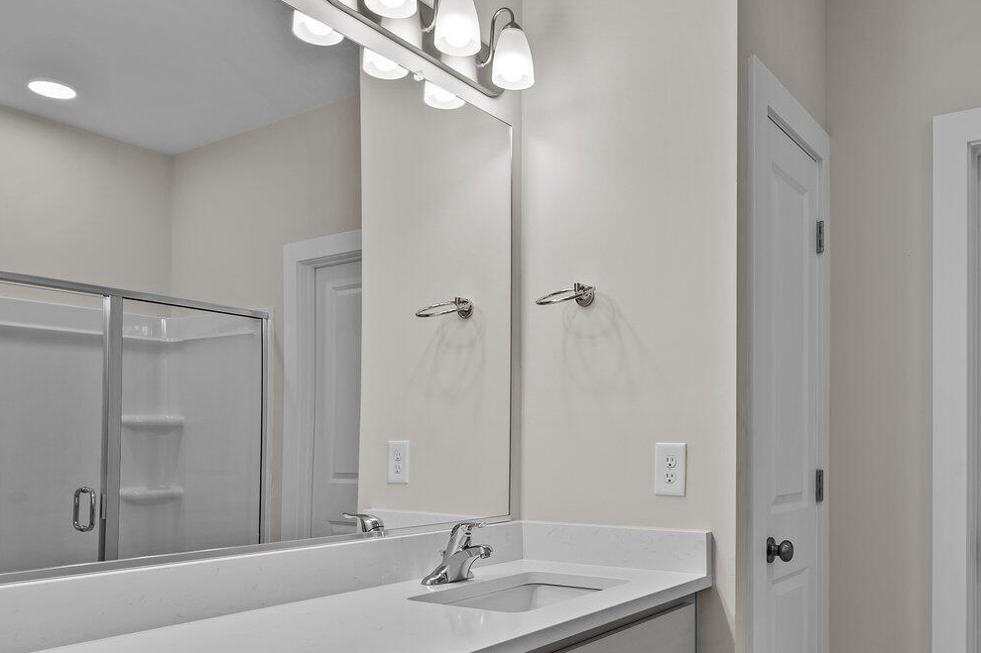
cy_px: 442
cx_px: 608
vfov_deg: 44.2
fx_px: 790
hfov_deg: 62.9
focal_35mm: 29
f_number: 7.1
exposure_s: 1/13
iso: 200
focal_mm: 14
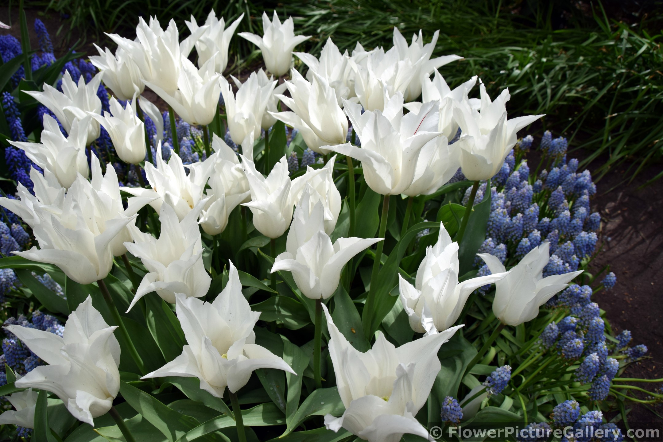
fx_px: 497
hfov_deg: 67.4
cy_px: 221
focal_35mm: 27
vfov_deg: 47.9
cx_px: 332
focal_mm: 18
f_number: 9
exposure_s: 1/320
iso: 200
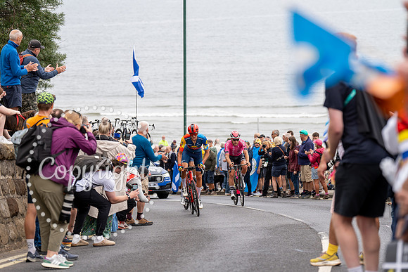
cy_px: 136
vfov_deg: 12.0
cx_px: 204
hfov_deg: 17.9
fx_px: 1292
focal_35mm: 114
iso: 320
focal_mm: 114
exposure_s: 1/1000
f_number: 3.5
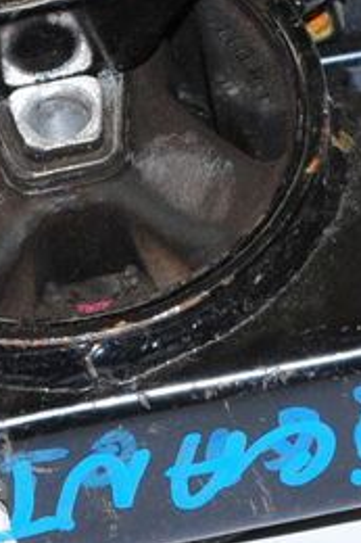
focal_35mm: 203
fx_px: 3061
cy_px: 261
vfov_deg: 10.1
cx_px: 35
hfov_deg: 6.7
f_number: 9
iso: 400
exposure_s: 1/40
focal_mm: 55
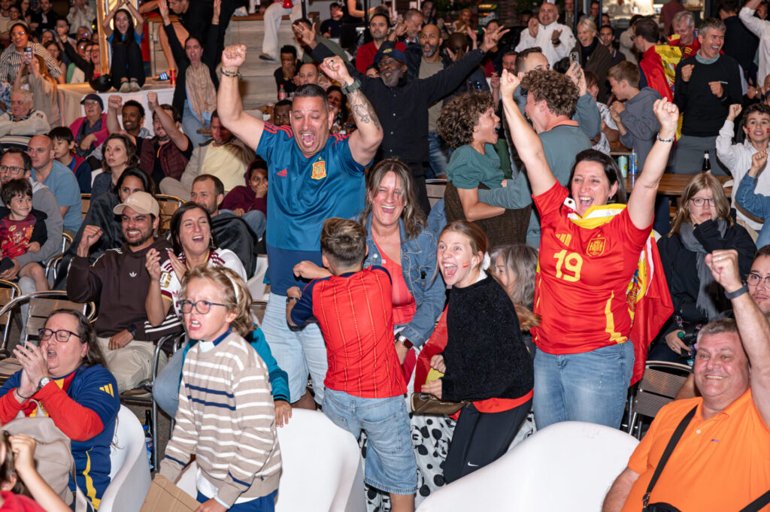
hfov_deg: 28.9
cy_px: 256
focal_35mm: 70
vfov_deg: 19.4
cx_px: 385
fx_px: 1496
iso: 8000
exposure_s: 1/400
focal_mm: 70
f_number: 5.6
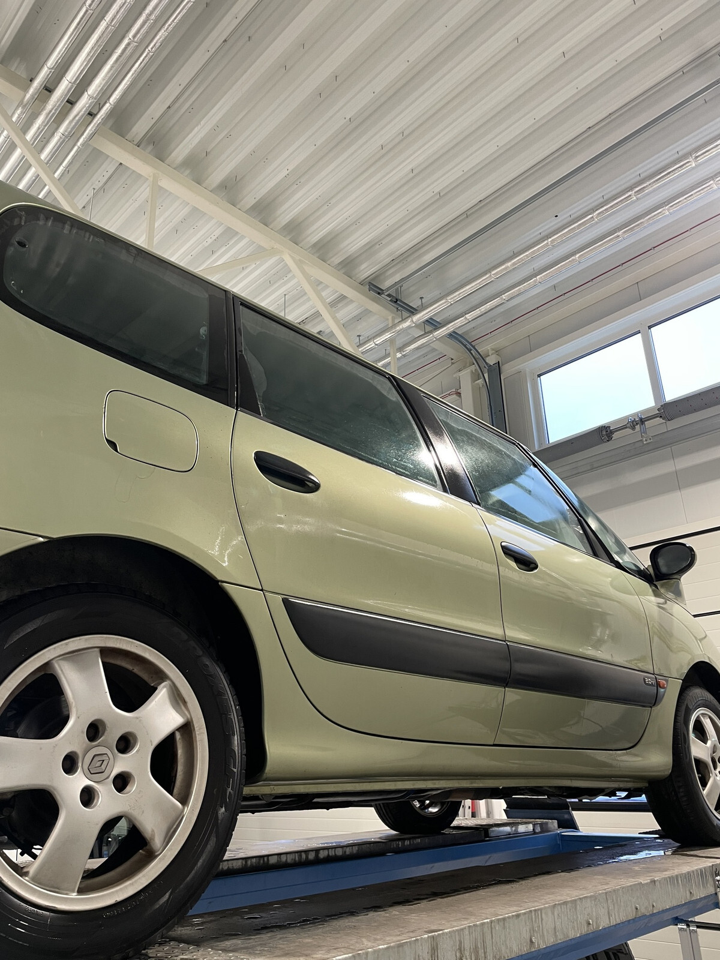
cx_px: 360
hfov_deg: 53.1
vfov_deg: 67.3
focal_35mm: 26
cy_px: 480
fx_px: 721
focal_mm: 4.2
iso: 64
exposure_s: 1/50
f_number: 1.6
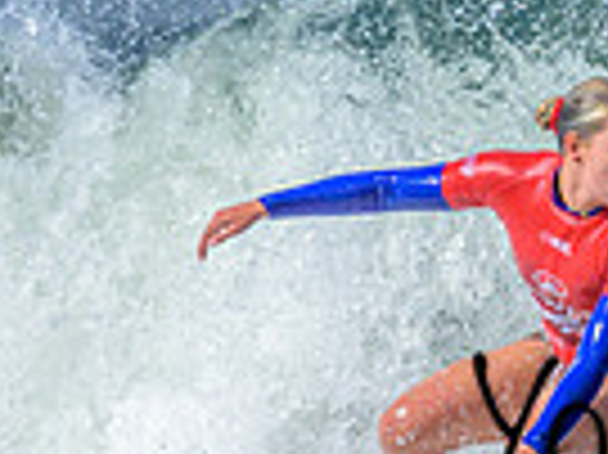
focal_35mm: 4543
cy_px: 214
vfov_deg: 0.3
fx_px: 79723
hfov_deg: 0.4
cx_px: 657
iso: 250
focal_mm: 800
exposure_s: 1/2000
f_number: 6.3
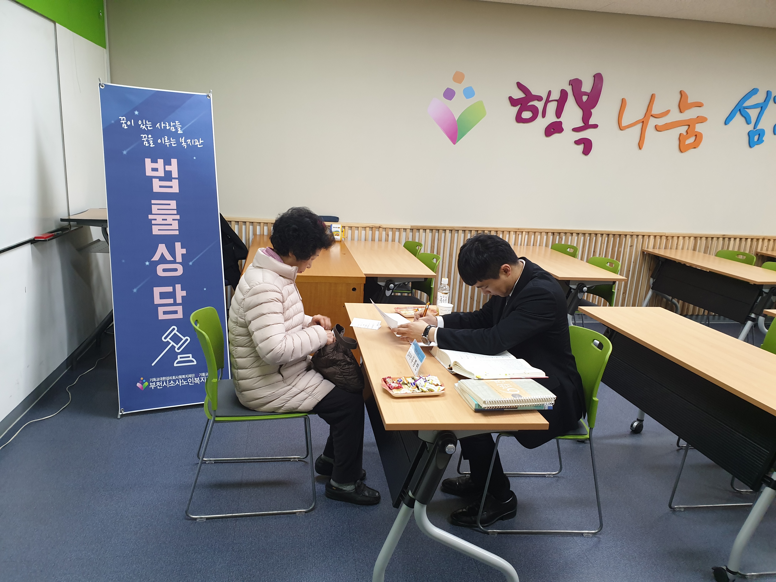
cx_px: 388
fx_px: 583
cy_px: 291
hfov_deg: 67.3
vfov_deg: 53.1
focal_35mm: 26
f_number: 2.4
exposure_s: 1/60
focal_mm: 4.3
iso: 200
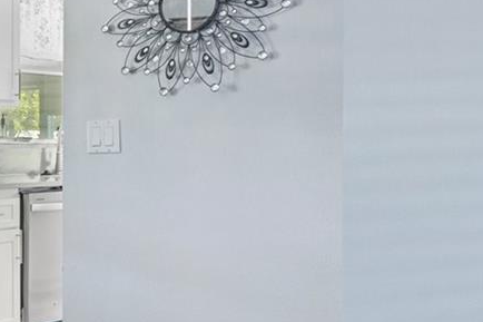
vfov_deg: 19.0
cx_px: -288
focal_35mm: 72
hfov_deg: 22.0
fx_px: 963
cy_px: 153
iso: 500
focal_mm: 13
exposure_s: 1.3
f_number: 8
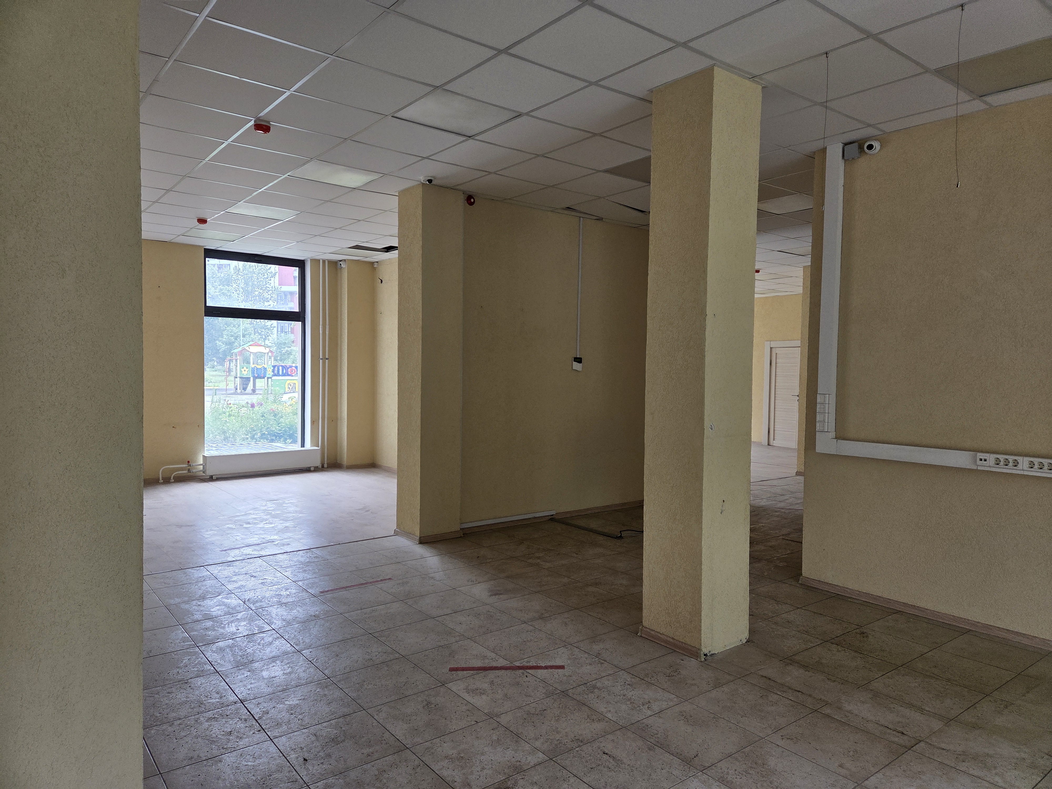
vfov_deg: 58.9
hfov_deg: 73.9
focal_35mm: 23
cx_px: 526
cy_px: 394
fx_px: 699
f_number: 1.8
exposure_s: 1/180
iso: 80
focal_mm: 5.4
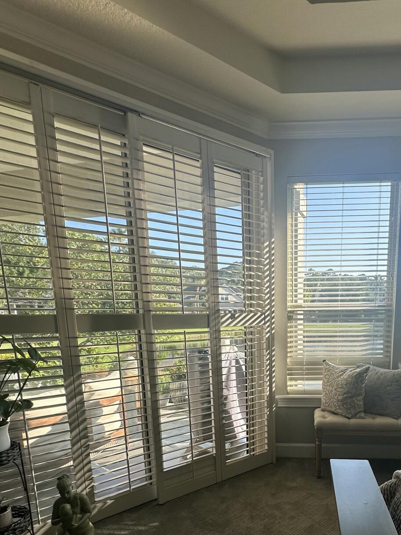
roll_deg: -1.0
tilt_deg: -9.5
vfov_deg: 70.9
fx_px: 355
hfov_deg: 56.7
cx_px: 287
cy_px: 373
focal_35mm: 23
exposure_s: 1/388
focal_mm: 2.22
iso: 40
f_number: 2.2
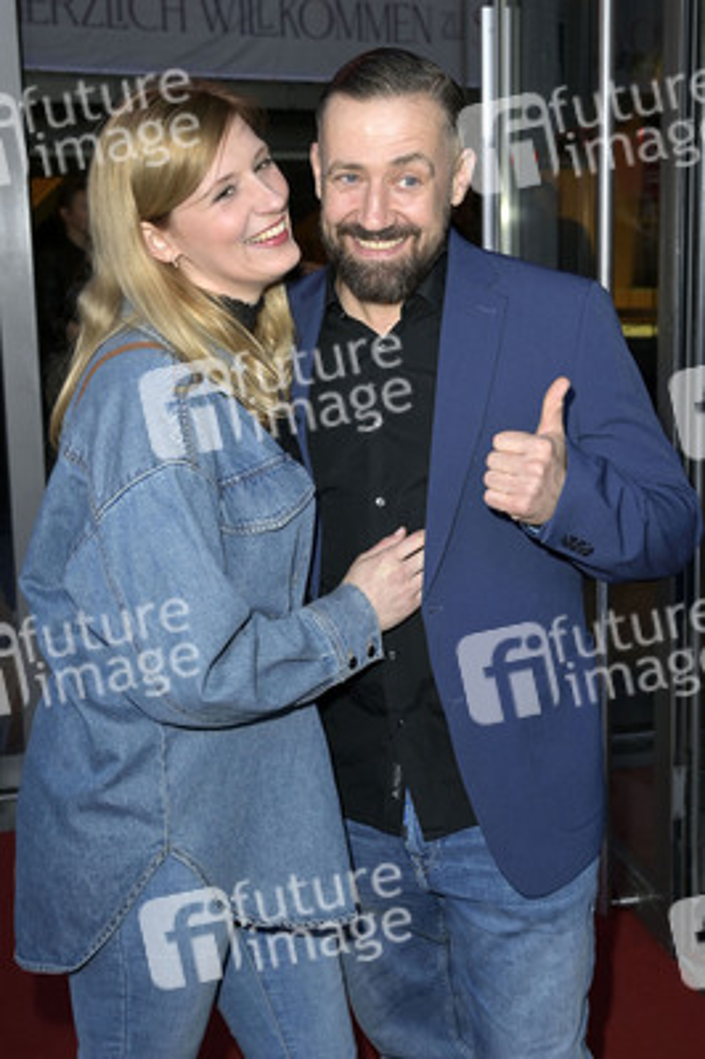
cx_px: 352
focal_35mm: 42
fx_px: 1236
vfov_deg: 46.4
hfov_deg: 31.8
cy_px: 530
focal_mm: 42
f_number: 5.6
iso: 500
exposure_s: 1/160
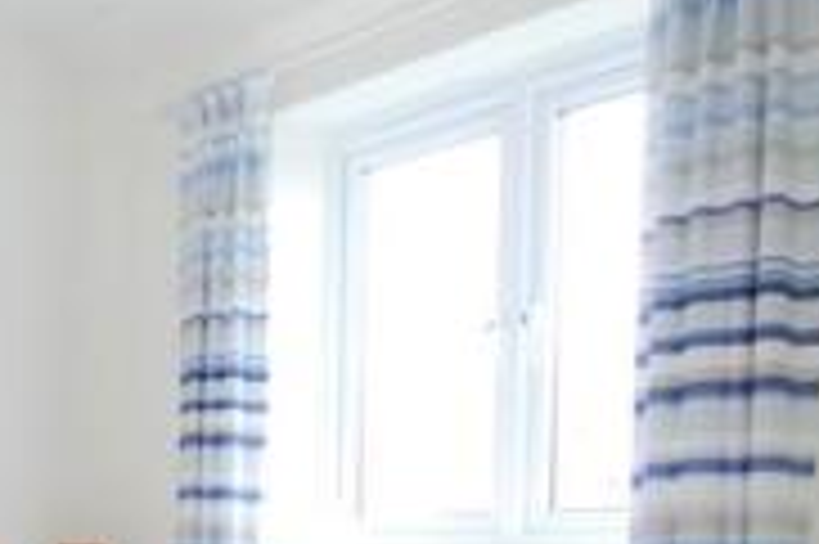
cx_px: 130
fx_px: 1227
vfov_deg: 23.6
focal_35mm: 54
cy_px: 580
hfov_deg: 35.4
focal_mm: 10
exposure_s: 1/80
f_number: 3.5
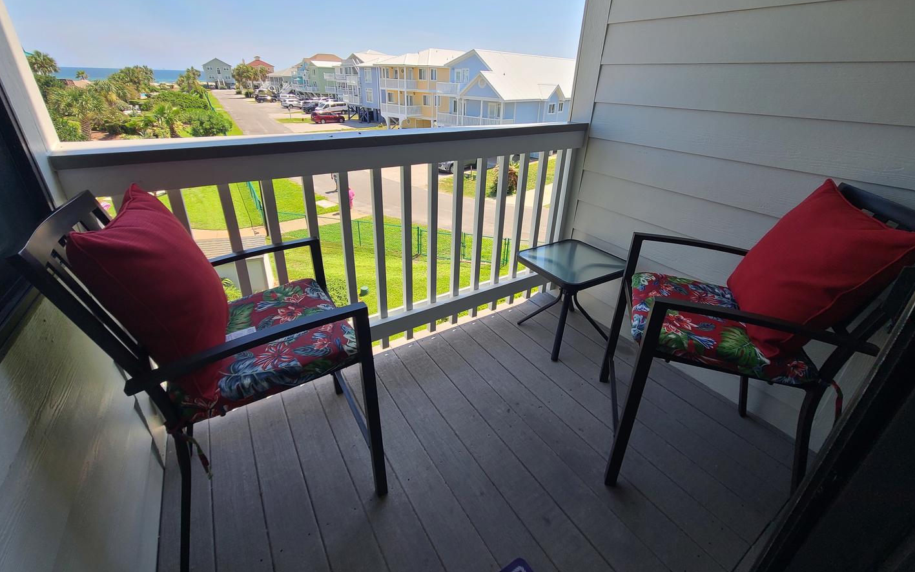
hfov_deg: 105.3
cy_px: 251
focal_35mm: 14
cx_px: 460
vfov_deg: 78.3
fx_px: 349
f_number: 2.2
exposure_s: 1/840
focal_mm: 2.2
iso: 64
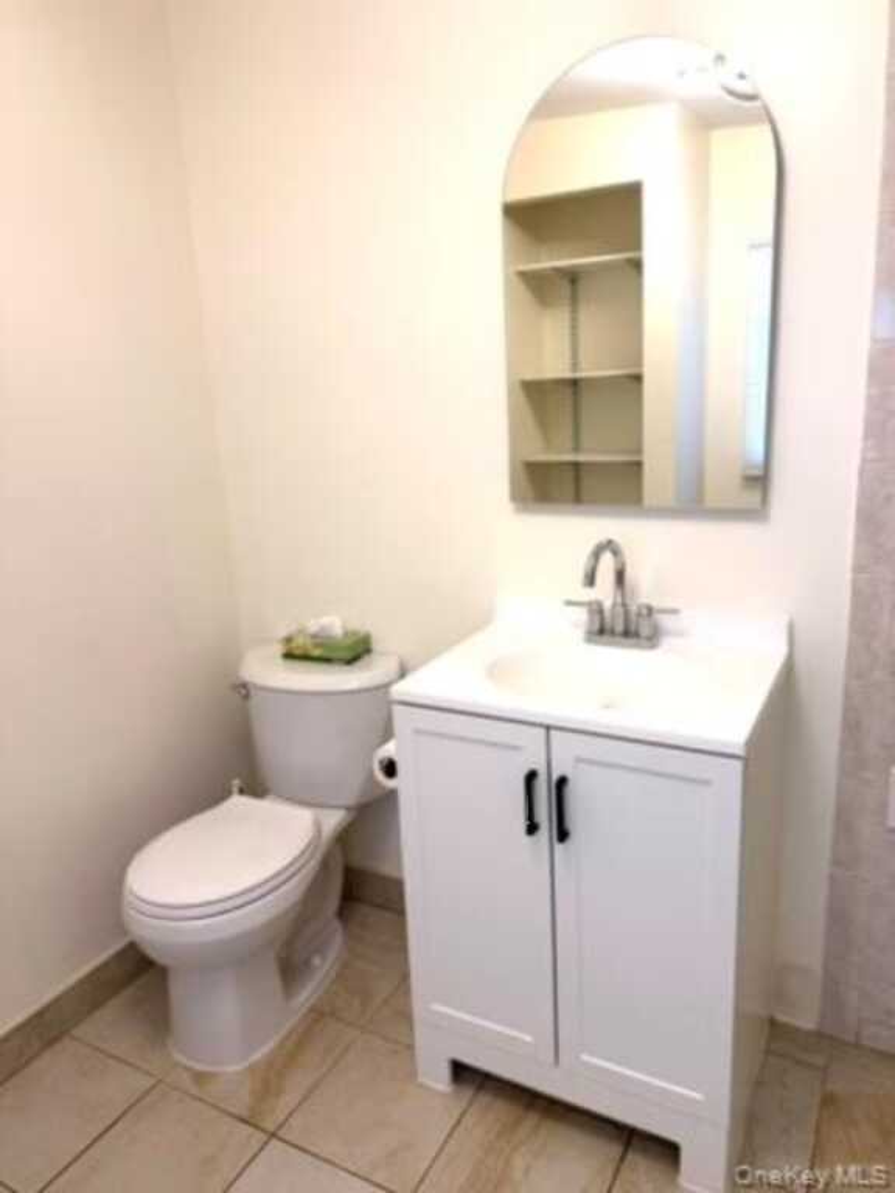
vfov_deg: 71.6
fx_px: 827
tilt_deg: -13.7
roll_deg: +2.7
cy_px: 596
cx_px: 448
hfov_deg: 56.8
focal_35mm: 24
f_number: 1.78
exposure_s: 1/136
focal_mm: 6.76
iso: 125
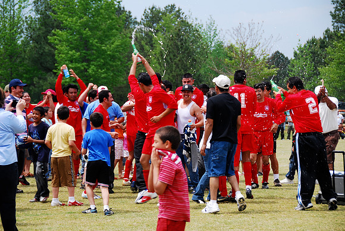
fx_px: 1295
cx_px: 172
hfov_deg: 15.2
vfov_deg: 10.2
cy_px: 116
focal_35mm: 135
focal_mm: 90
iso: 100
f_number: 5.3
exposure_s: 1/250
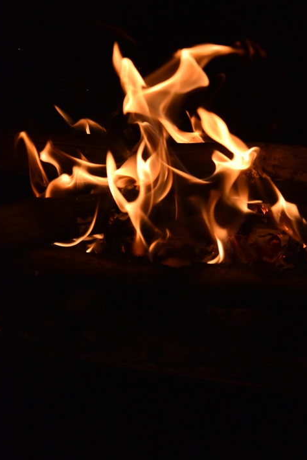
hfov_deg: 18.2
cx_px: 193
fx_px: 958
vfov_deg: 26.8
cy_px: 144
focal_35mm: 75
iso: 2500
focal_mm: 52
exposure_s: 1/1250
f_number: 4.2
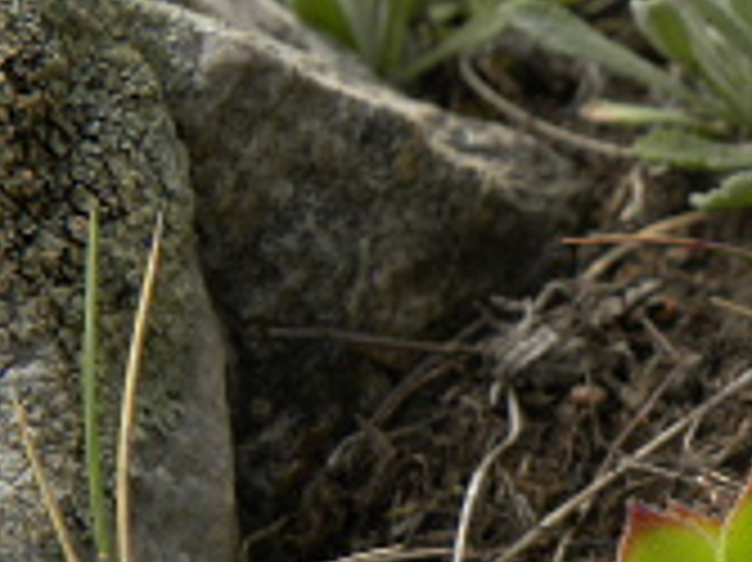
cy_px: 715
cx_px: 901
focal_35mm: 132
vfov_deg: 11.0
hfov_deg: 14.5
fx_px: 2866
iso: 64
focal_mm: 8.2
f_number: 4
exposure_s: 1/200
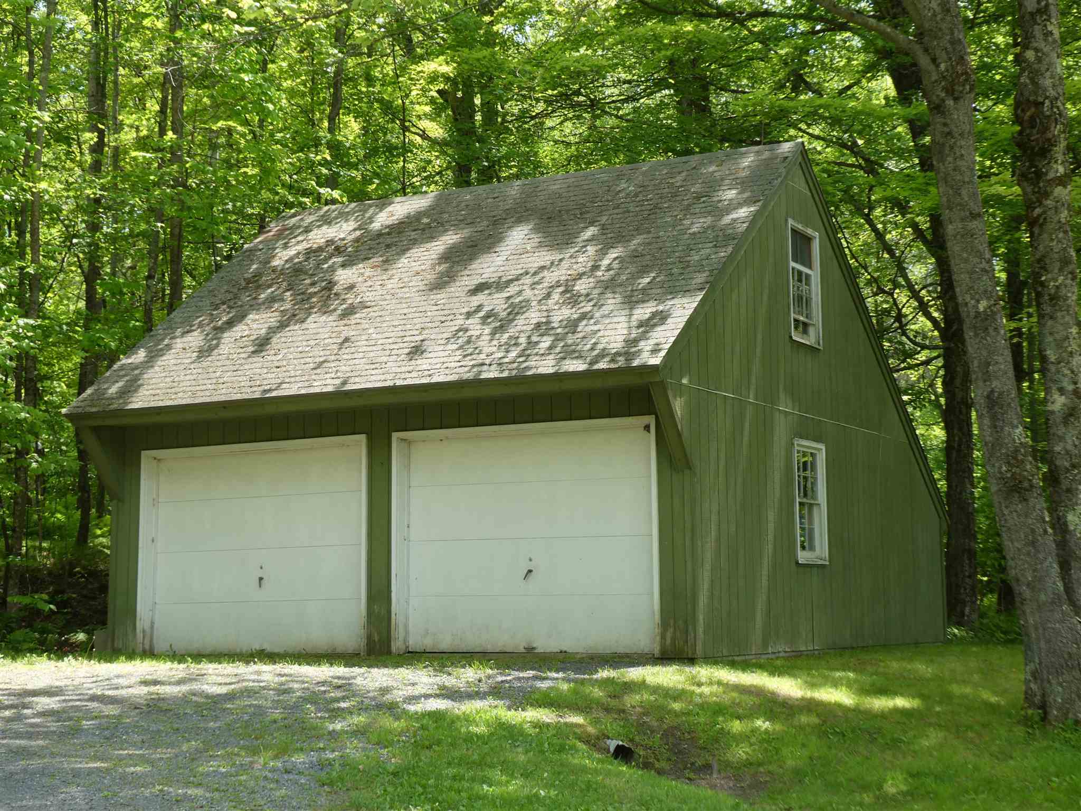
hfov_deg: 35.6
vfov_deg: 27.0
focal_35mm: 54
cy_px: 406
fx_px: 1686
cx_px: 540
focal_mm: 9.6
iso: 80
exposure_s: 1/125
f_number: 4.1
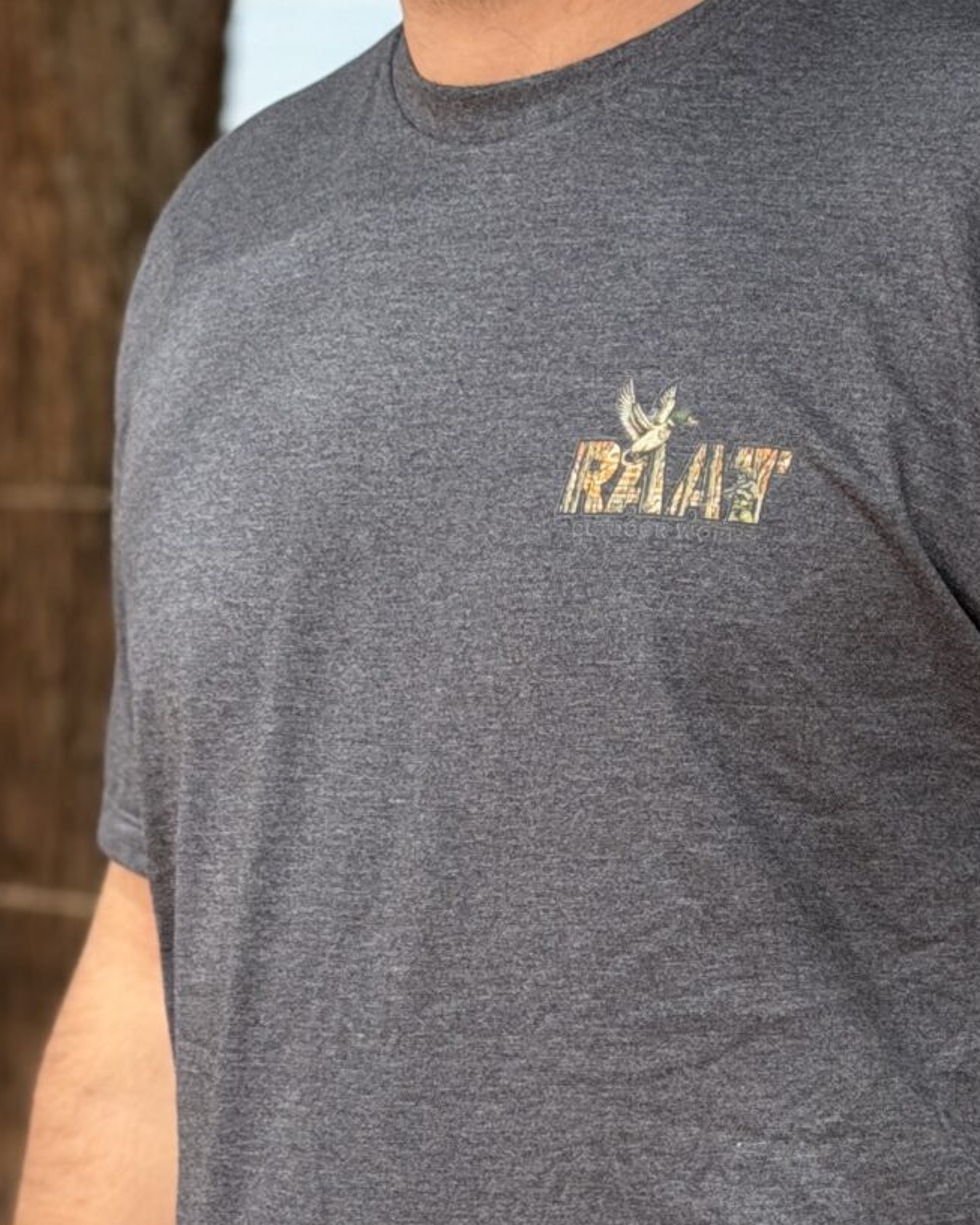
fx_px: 5329
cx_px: 638
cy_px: 740
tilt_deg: -2.8
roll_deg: -0.4
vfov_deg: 13.1
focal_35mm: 147
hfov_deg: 10.5
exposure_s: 1/2146
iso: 100
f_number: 1.78
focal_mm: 6.76
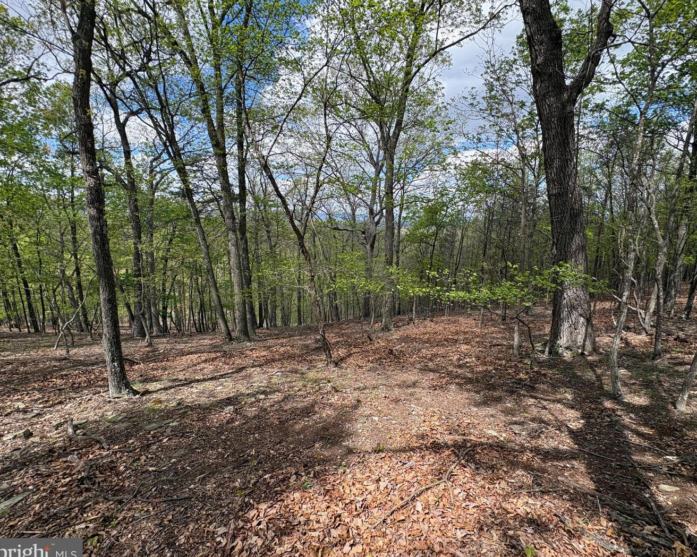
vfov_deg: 84.0
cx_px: 372
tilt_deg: -11.2
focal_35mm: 15
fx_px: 309
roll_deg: -2.7
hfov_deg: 96.7
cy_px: 282
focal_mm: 2.22
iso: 40
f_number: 2.2
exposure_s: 1/573
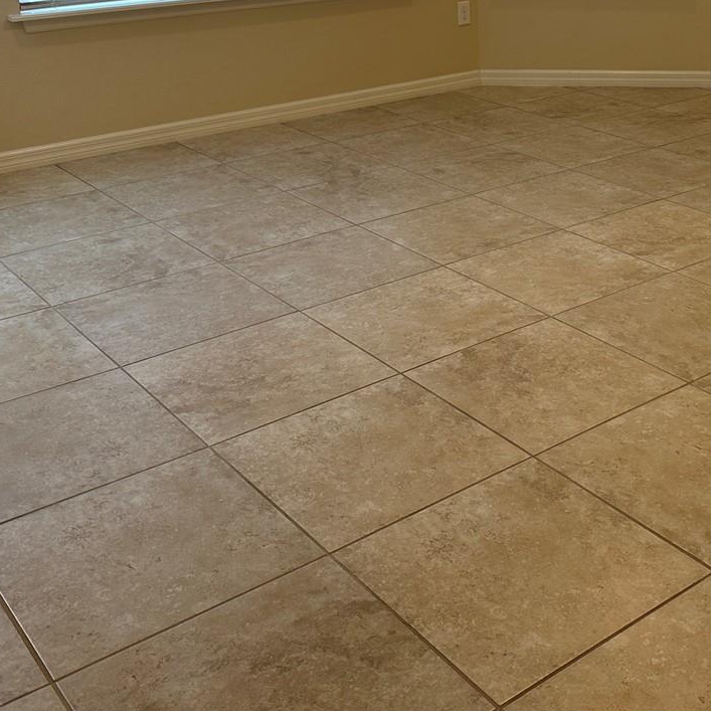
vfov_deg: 34.0
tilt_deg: -13.4
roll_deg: +0.6
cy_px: 119
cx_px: 517
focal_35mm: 48
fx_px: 1115
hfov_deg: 34.7
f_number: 1.78
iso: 100
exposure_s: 1/120
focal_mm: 6.86
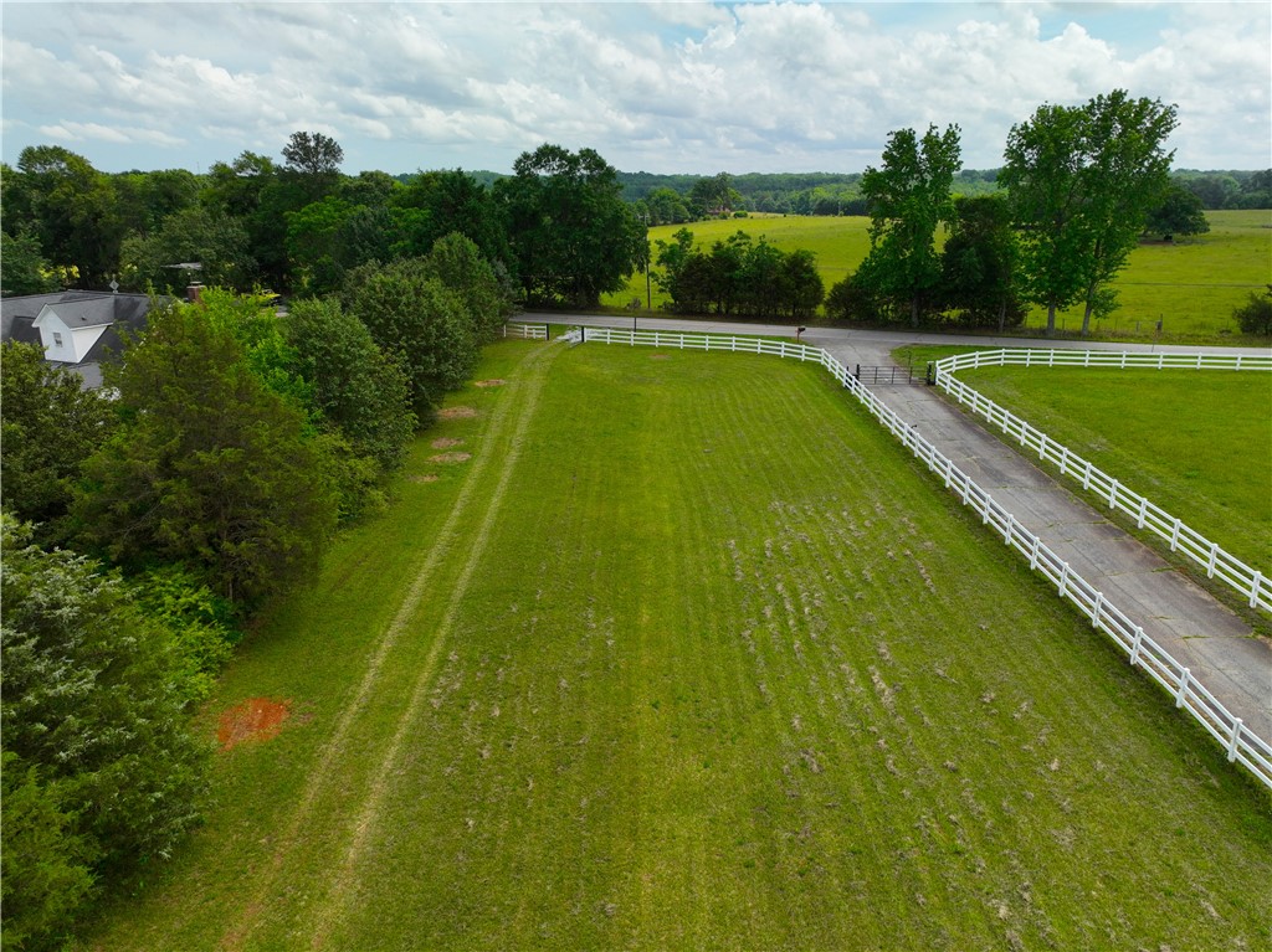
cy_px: 476
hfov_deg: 71.6
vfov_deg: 56.8
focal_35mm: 24
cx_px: 636
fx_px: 881
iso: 150
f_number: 2.8
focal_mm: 12.29
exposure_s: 1/320
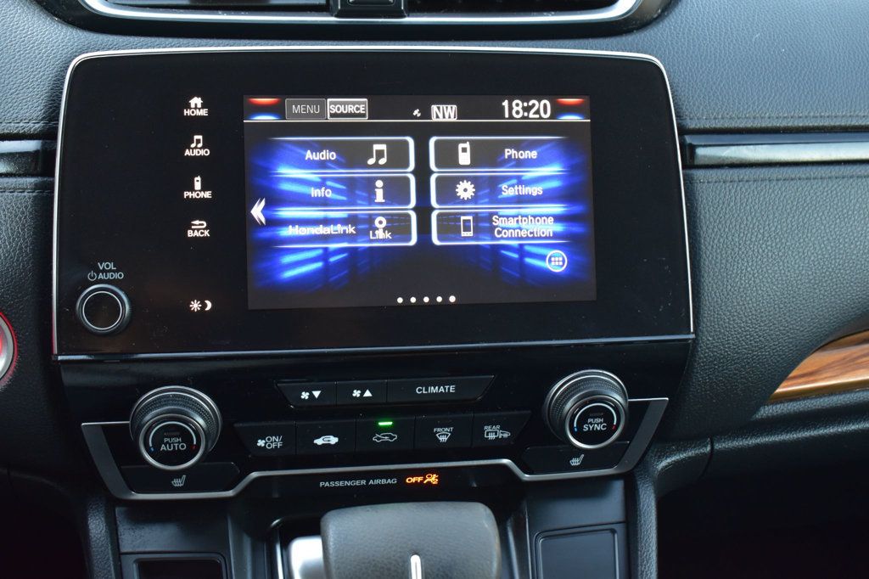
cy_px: 290
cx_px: 434
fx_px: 1122
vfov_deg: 28.9
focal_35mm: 46
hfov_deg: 42.3
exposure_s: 1/15
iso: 900
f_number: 6.3
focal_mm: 31
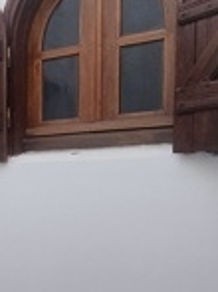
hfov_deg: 23.5
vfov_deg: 35.6
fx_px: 446
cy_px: 207
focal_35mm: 53
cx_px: -83
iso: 50
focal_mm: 2.2
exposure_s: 1/2000
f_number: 2.2
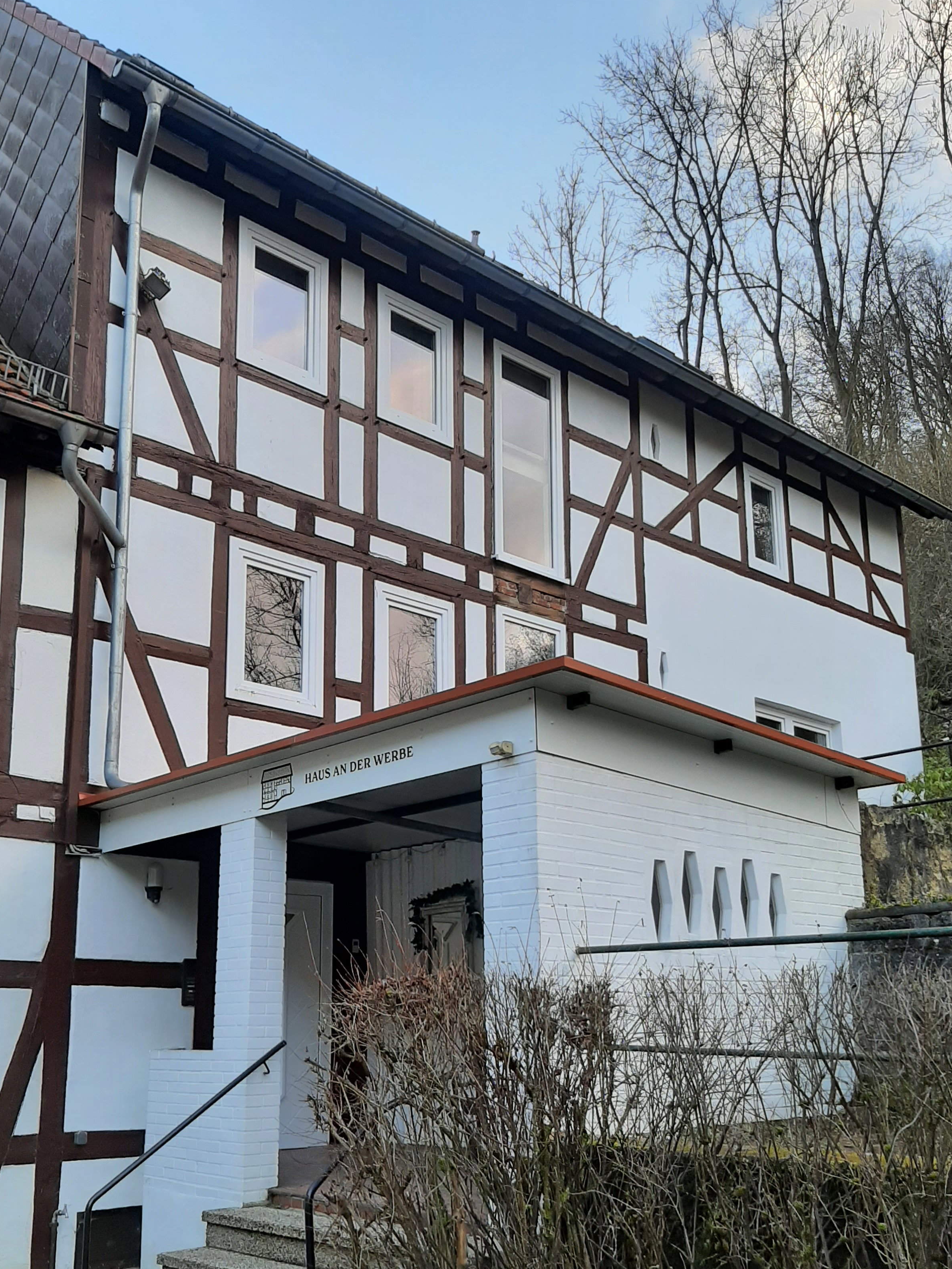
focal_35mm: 33
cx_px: 423
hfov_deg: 42.9
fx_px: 1210
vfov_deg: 54.9
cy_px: 761
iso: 40
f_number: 1.7
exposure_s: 1/234
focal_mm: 3.93
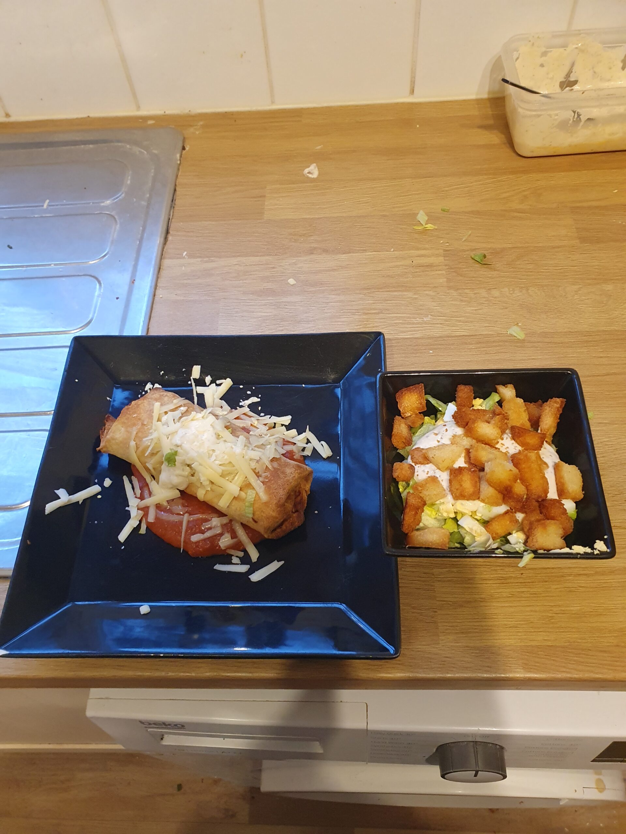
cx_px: 313
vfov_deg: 67.3
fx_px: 627
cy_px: 417
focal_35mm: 26
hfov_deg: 53.1
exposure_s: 1/50
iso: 500
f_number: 2.4
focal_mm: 4.32
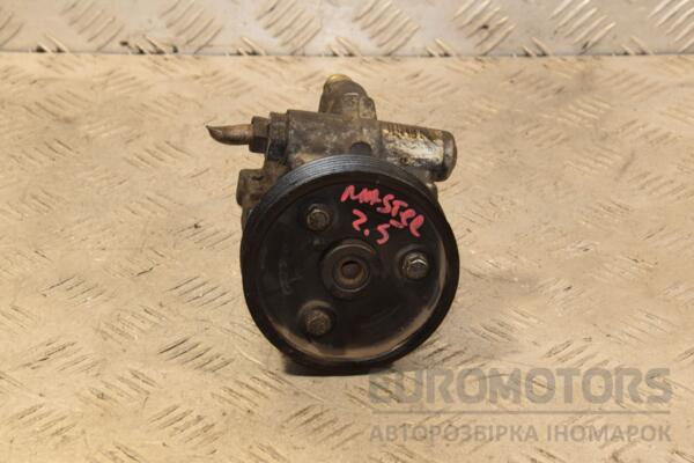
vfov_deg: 12.2
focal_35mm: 112
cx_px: 347
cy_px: 232
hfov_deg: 18.2
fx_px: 2169
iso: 800
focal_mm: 75
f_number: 11
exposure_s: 1/50
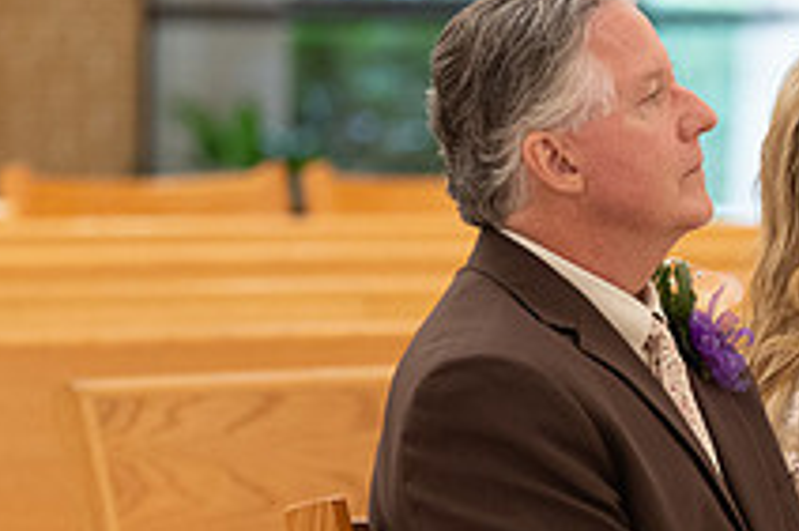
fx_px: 12131
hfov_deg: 3.8
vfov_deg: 2.5
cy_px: 608
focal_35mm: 547
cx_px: 942
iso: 3200
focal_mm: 200
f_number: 4
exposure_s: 1/125
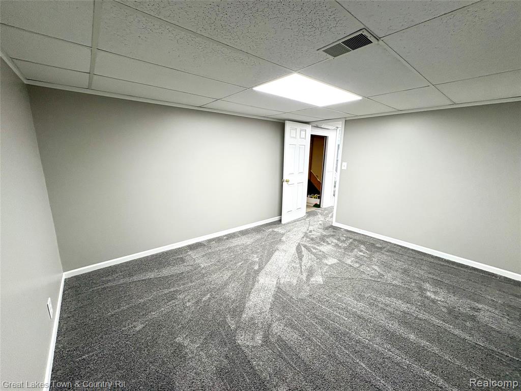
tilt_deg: -12.4
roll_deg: -0.3
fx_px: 211
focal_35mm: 14
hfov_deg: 102.1
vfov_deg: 85.7
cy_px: 196
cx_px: 260
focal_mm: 2.22
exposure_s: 1/60
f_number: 2.2
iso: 160
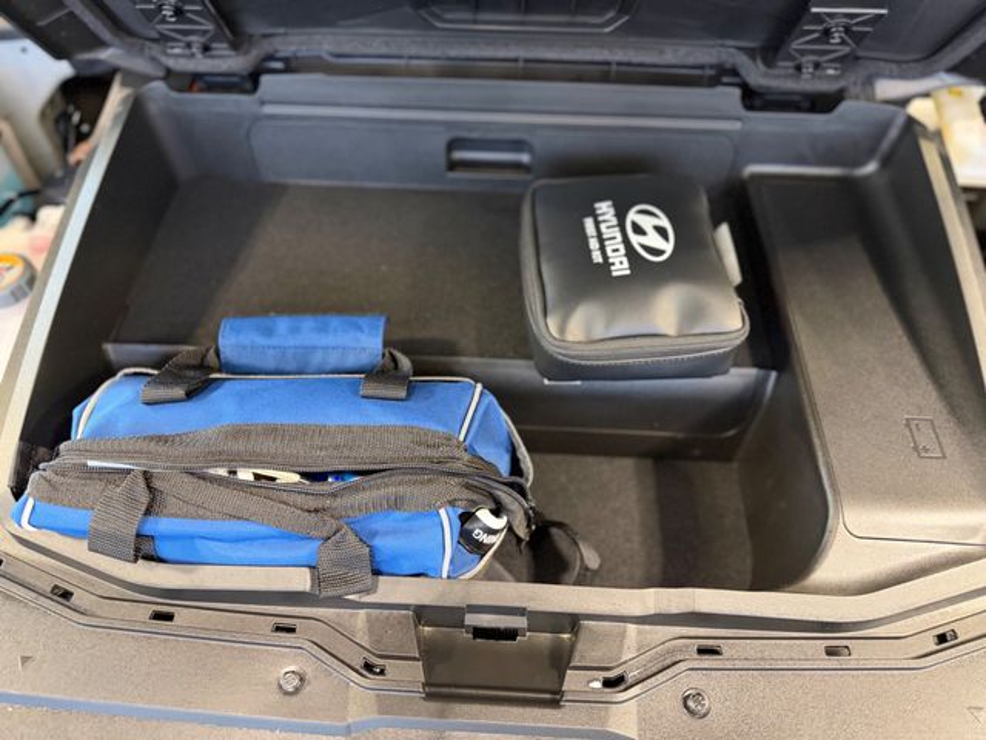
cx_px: 493
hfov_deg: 71.6
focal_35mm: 24
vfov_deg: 56.8
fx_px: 684
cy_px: 370
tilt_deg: -53.9
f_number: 1.78
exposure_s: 1/40
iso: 800
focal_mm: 6.76
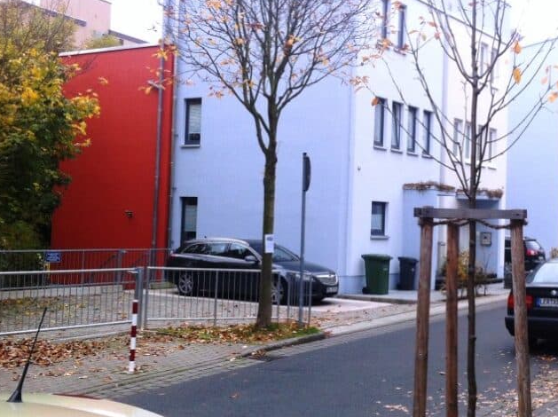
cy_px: 189
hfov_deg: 33.6
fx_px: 918
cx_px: 363
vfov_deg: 25.6
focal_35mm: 57
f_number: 2.8
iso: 100
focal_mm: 3.85
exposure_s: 1/120
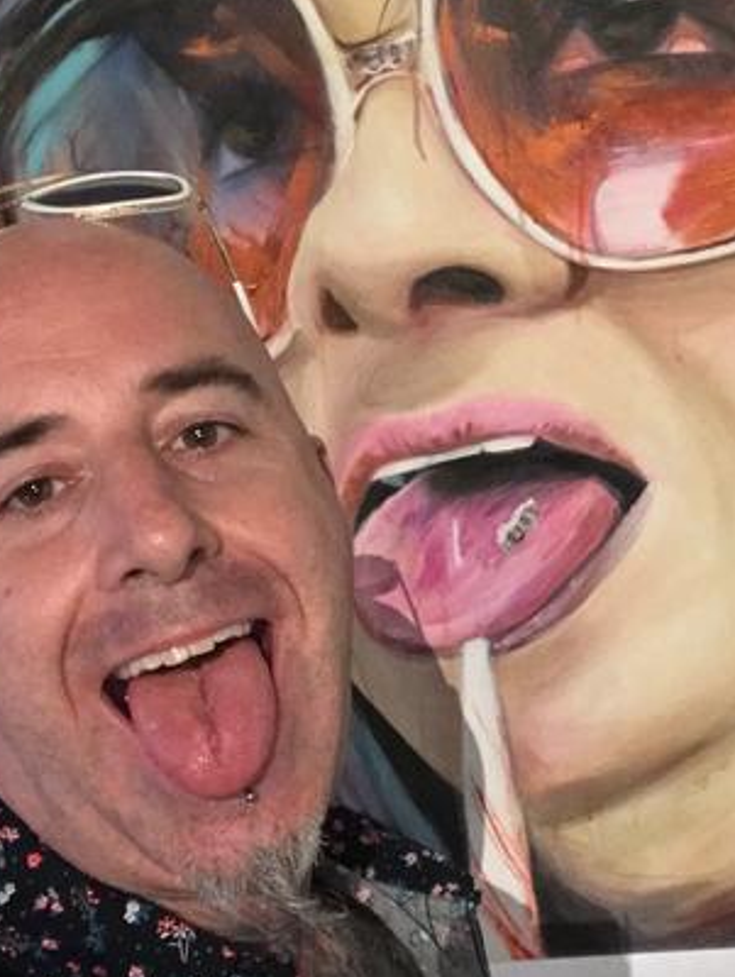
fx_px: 1808
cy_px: 364
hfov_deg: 22.7
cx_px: 580
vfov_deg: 30.1
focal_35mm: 64
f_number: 2.2
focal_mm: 2.87
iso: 160
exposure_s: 1/20
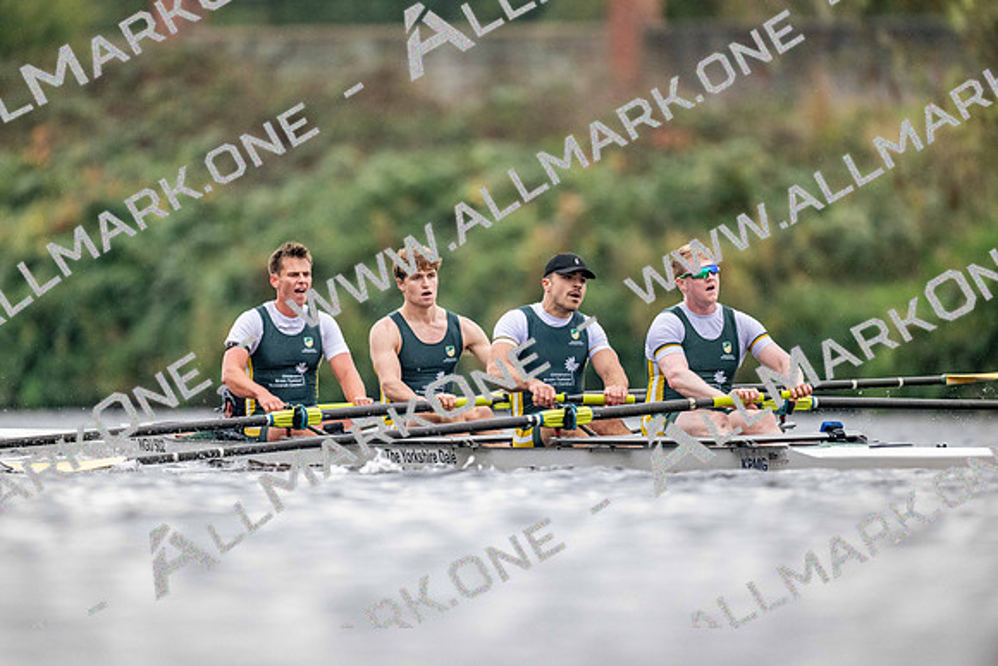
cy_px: 333
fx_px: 16636
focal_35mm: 600
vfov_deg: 2.3
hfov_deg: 3.4
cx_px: 499
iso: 3600
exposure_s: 1/2500
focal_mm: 600
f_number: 4
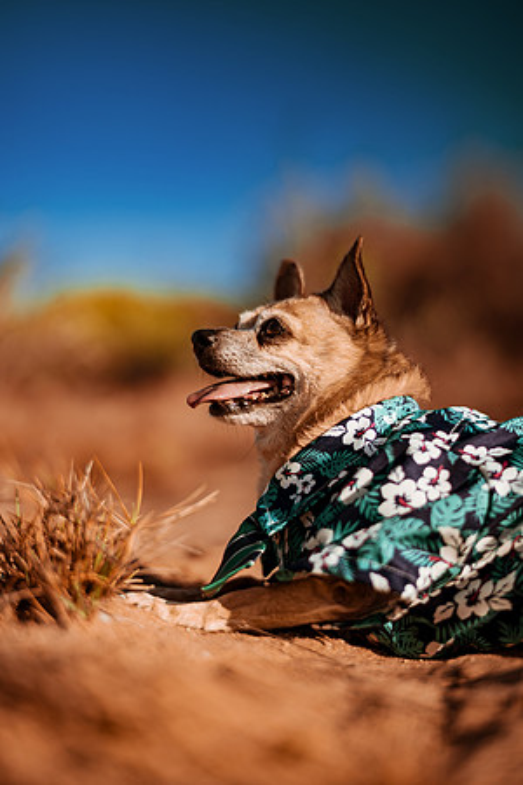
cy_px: 392
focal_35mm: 58
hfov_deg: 23.4
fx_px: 1264
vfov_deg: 34.5
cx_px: 262
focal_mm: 58
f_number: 1.4
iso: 100
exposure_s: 1/8000
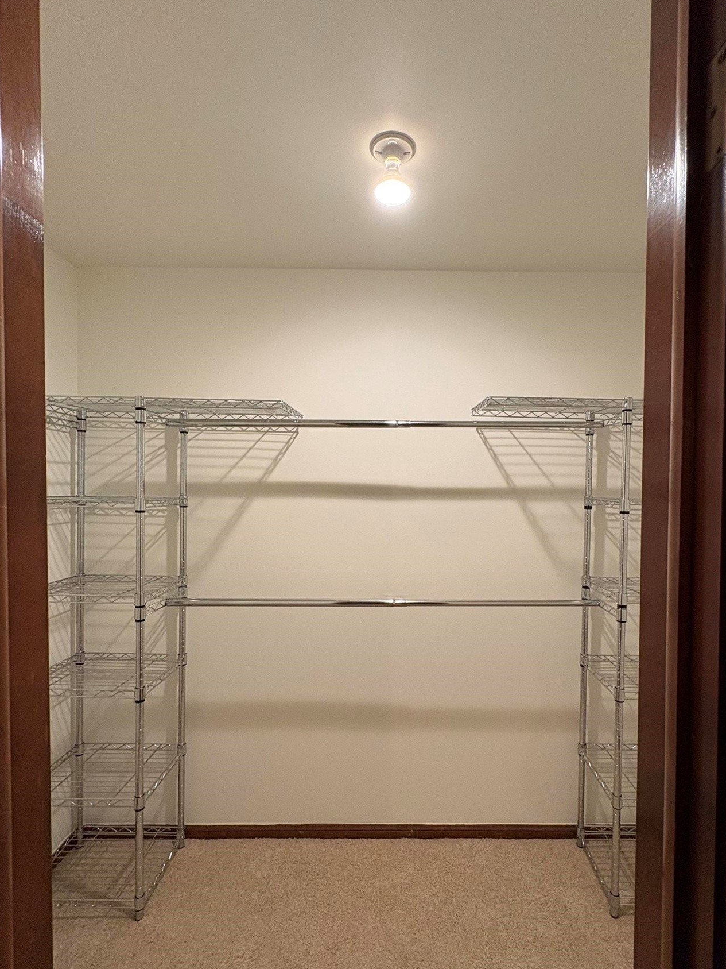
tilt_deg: -1.0
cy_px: 497
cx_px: 401
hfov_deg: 74.5
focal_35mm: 17
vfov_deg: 91.0
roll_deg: -0.1
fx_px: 475
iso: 200
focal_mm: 2.22
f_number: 2.2
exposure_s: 1/60
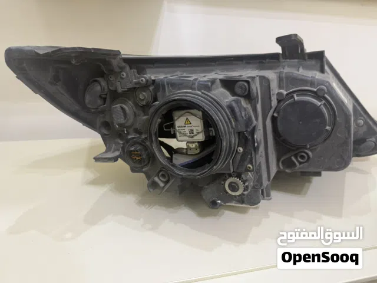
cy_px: 142
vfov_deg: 56.8
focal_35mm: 24
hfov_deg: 71.6
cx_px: 188
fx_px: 261
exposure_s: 1/50
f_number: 1.78
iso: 400
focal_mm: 6.76
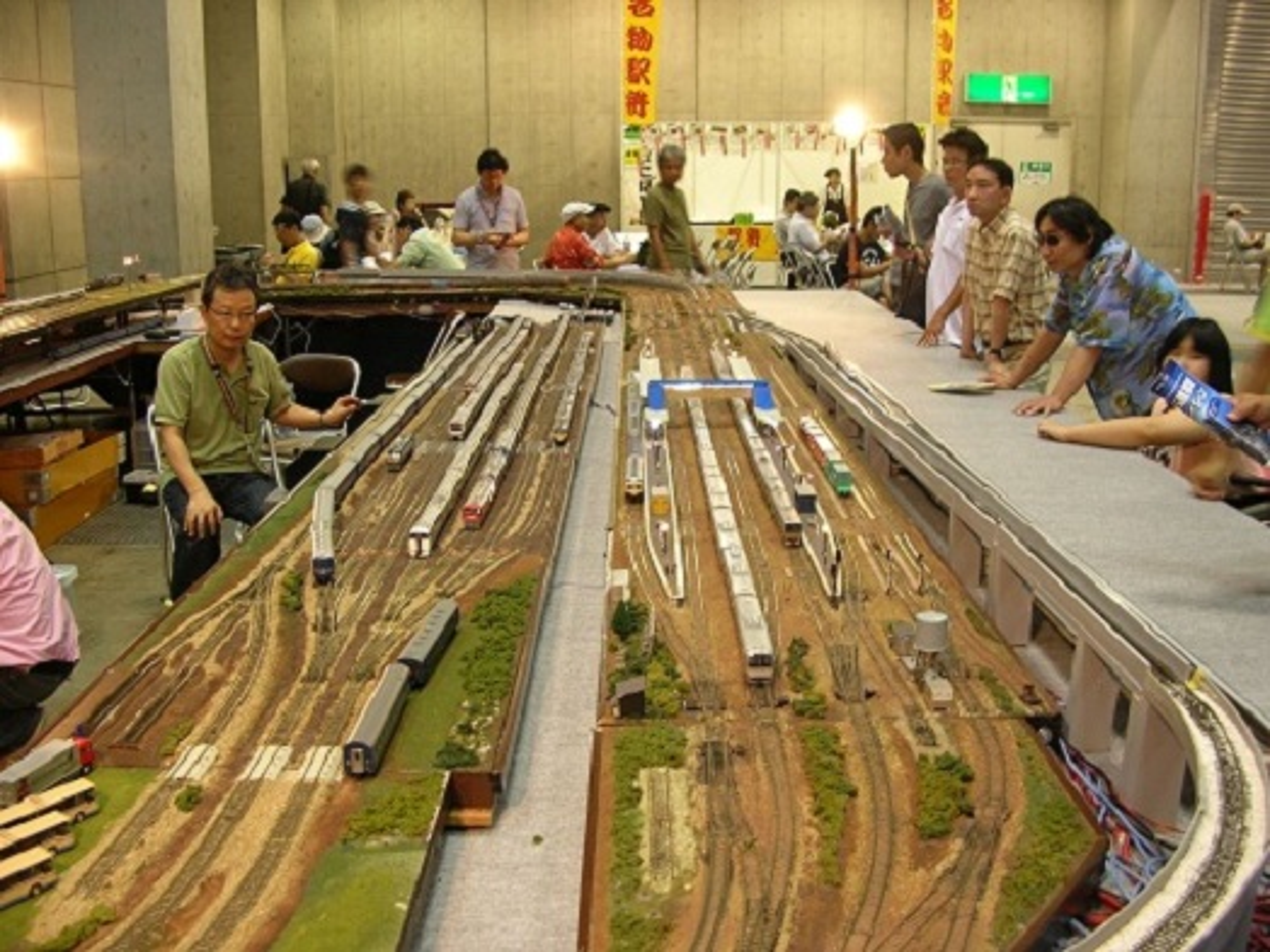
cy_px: 476
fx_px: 1284
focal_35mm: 35
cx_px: 635
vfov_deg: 40.7
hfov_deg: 52.6
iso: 50
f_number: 2.8
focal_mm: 5.8
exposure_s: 1/12.4
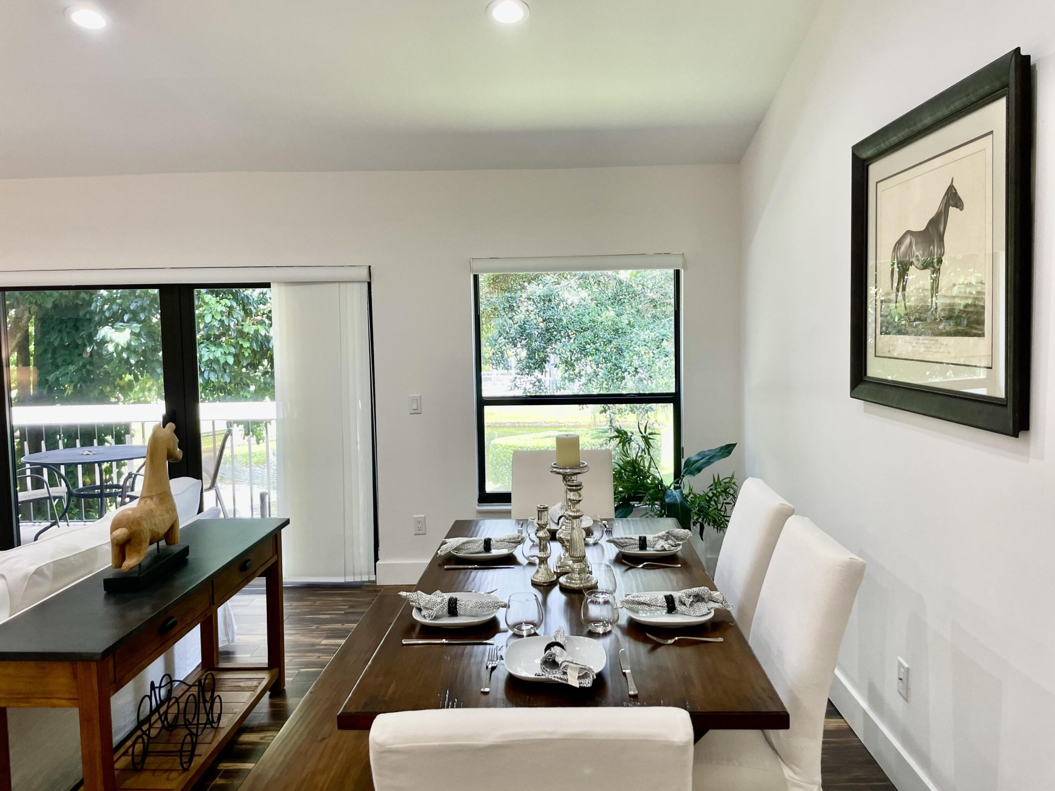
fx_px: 792
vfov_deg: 53.1
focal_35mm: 26
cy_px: 396
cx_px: 528
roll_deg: +1.0
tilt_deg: -3.0
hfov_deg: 67.3
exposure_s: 1/120
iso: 125
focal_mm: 4.2
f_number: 1.6
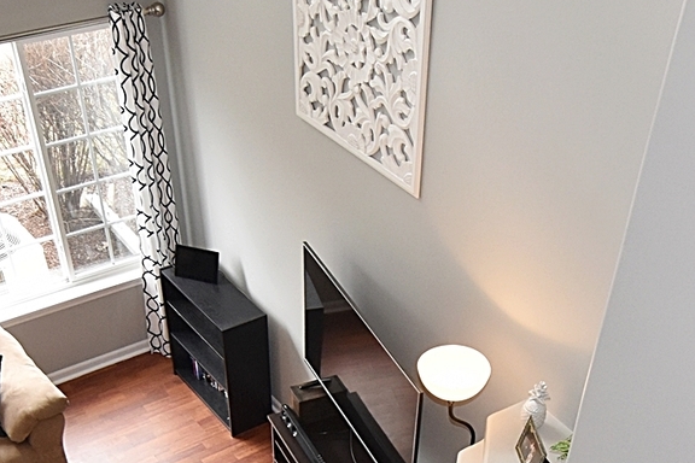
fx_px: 896
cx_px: 417
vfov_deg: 26.5
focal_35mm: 46
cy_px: 520
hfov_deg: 42.2
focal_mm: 11
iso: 800
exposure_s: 1/125
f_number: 5.6
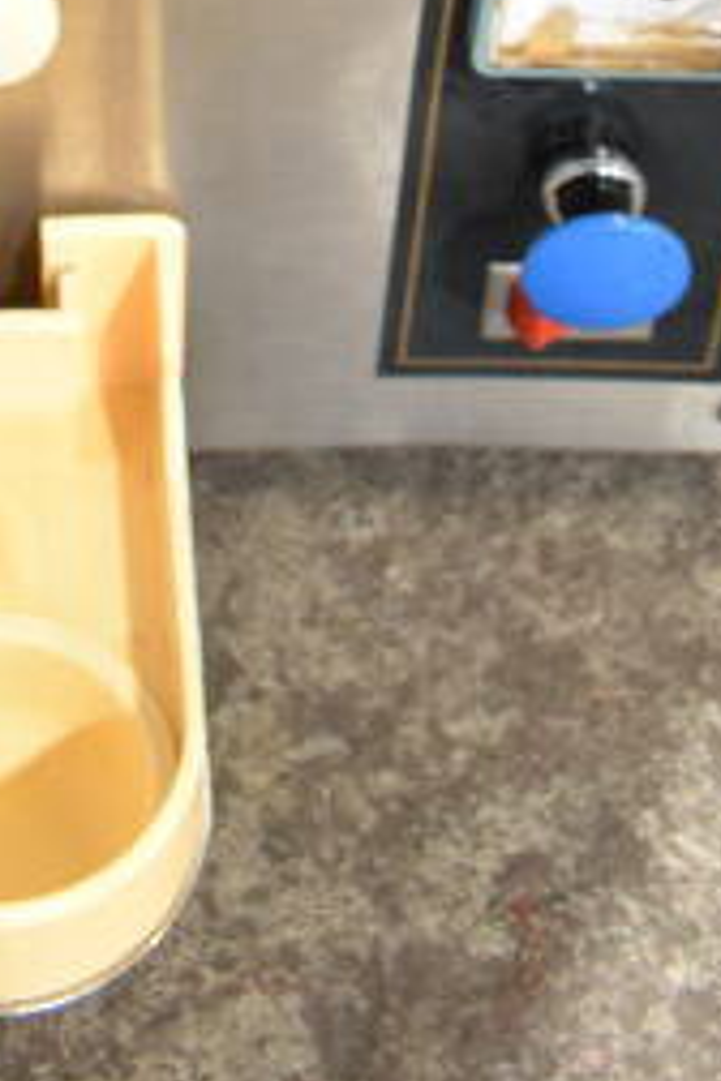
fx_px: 2944
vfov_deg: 17.6
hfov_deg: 13.8
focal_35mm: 98
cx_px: 0
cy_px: -751
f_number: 4.5
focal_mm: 18
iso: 1600
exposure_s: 1/80
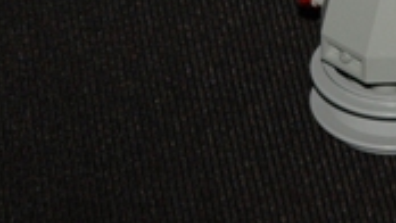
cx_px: 373
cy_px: -276
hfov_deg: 6.5
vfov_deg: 3.6
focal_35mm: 332
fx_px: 3487
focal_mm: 48
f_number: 4.5
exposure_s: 1/60
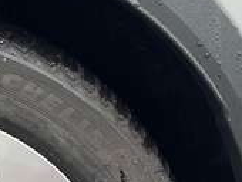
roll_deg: +0.2
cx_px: -121
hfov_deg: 15.0
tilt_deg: -20.8
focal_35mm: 122
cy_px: 252
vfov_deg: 11.8
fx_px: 854
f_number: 1.6
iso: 80
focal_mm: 5.1
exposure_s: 1/121
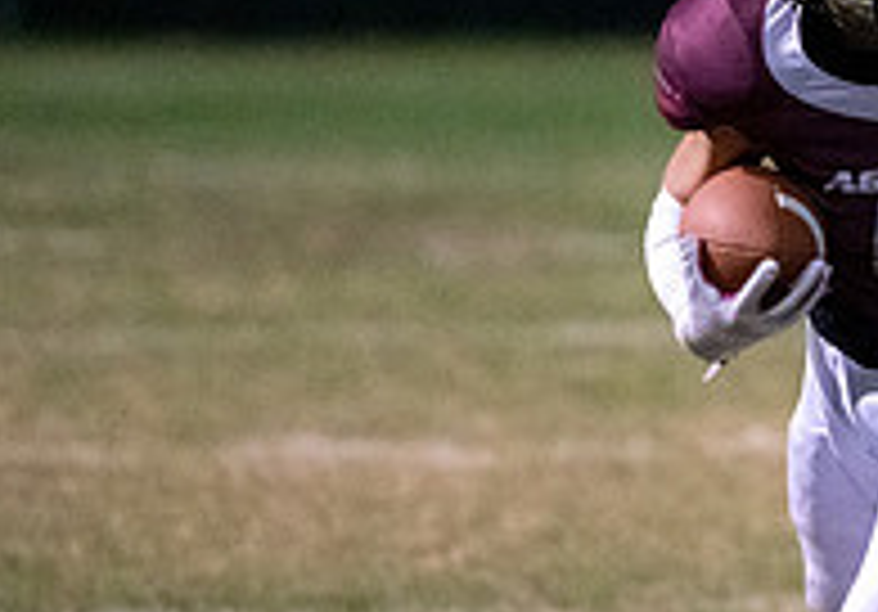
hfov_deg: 2.5
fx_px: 19964
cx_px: 1065
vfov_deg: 1.8
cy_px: 357
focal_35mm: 807
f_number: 2.8
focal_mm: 200
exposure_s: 1/1000
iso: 12800
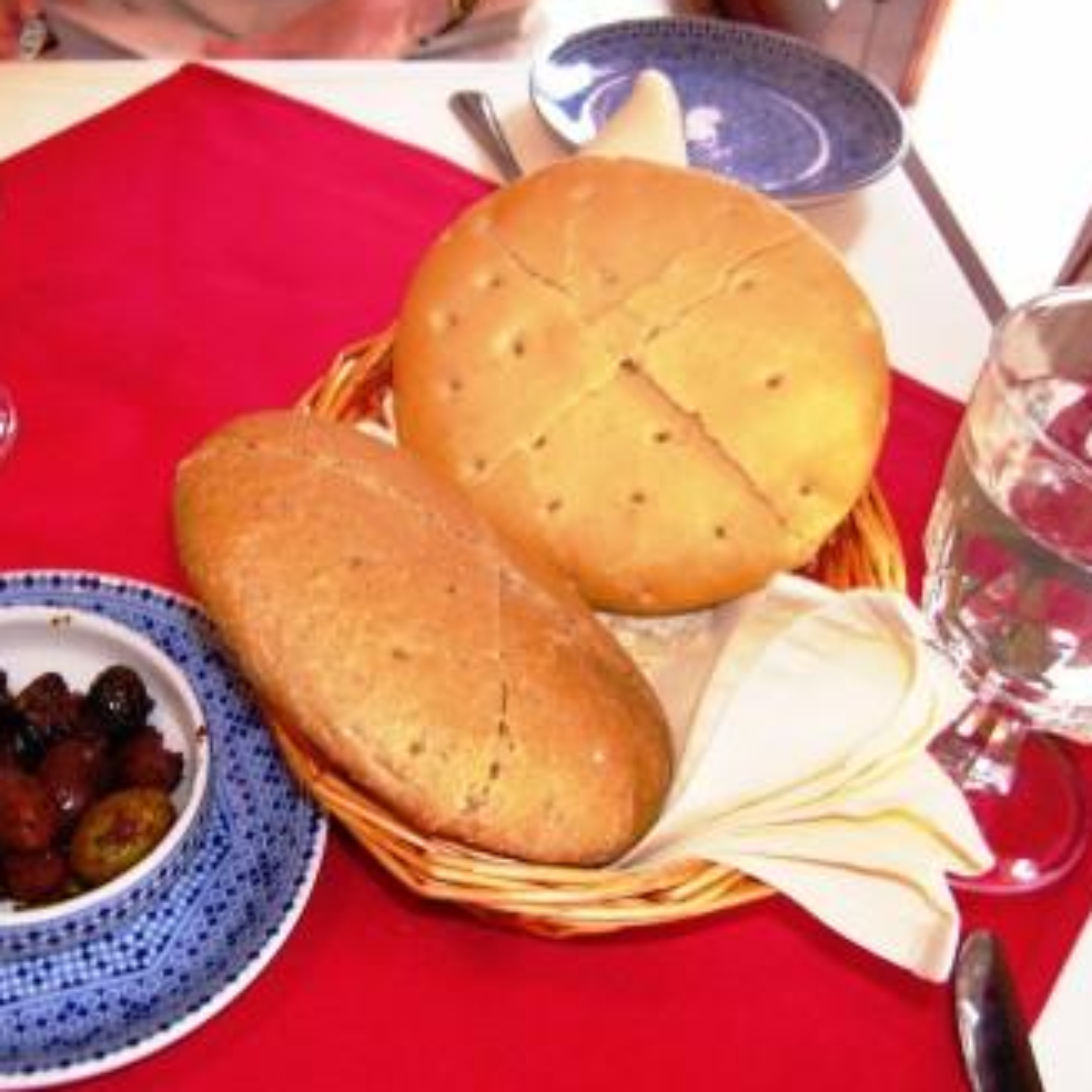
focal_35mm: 41
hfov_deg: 40.4
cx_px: 366
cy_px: 539
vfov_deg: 40.9
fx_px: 1463
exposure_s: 1/60
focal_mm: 5.6
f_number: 2.7
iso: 125
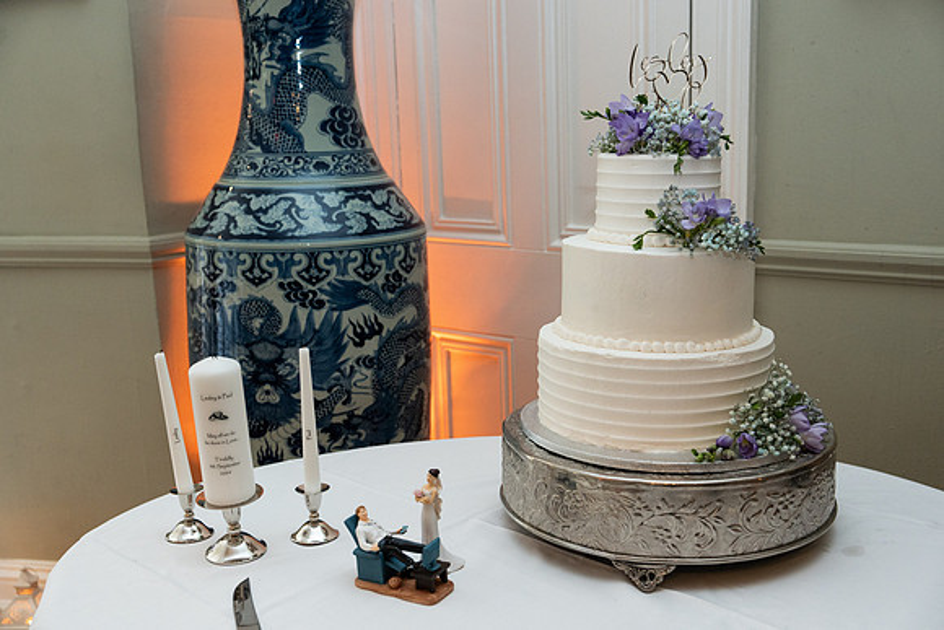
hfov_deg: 51.9
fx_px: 970
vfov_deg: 36.0
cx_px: 472
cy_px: 315
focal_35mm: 37
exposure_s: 1/200
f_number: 3.5
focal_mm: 37
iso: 2500
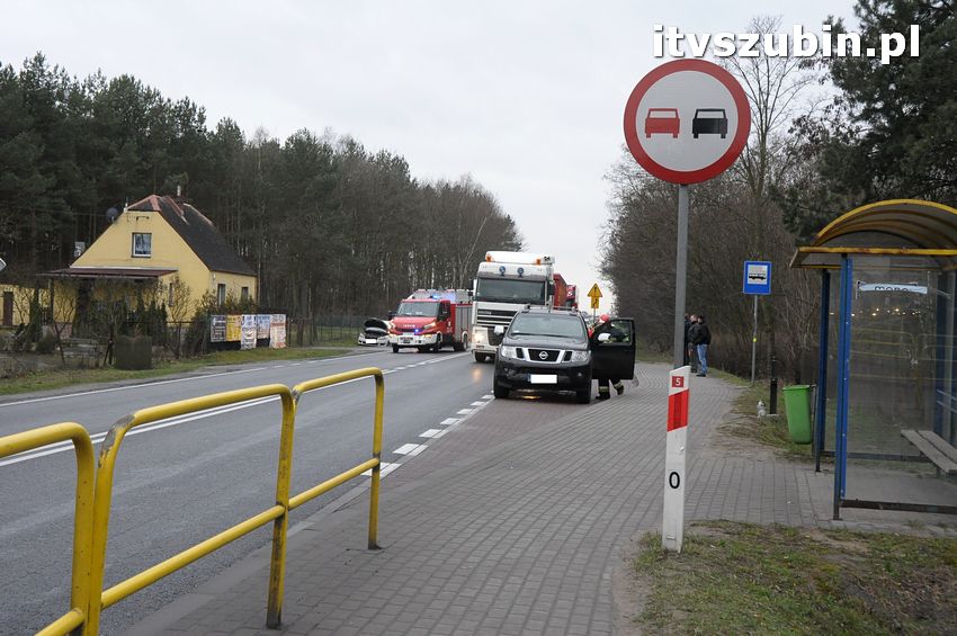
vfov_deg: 28.9
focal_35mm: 46
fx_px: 1235
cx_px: 478
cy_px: 318
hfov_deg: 42.4
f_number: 8
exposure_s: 1/250
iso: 1000
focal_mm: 31
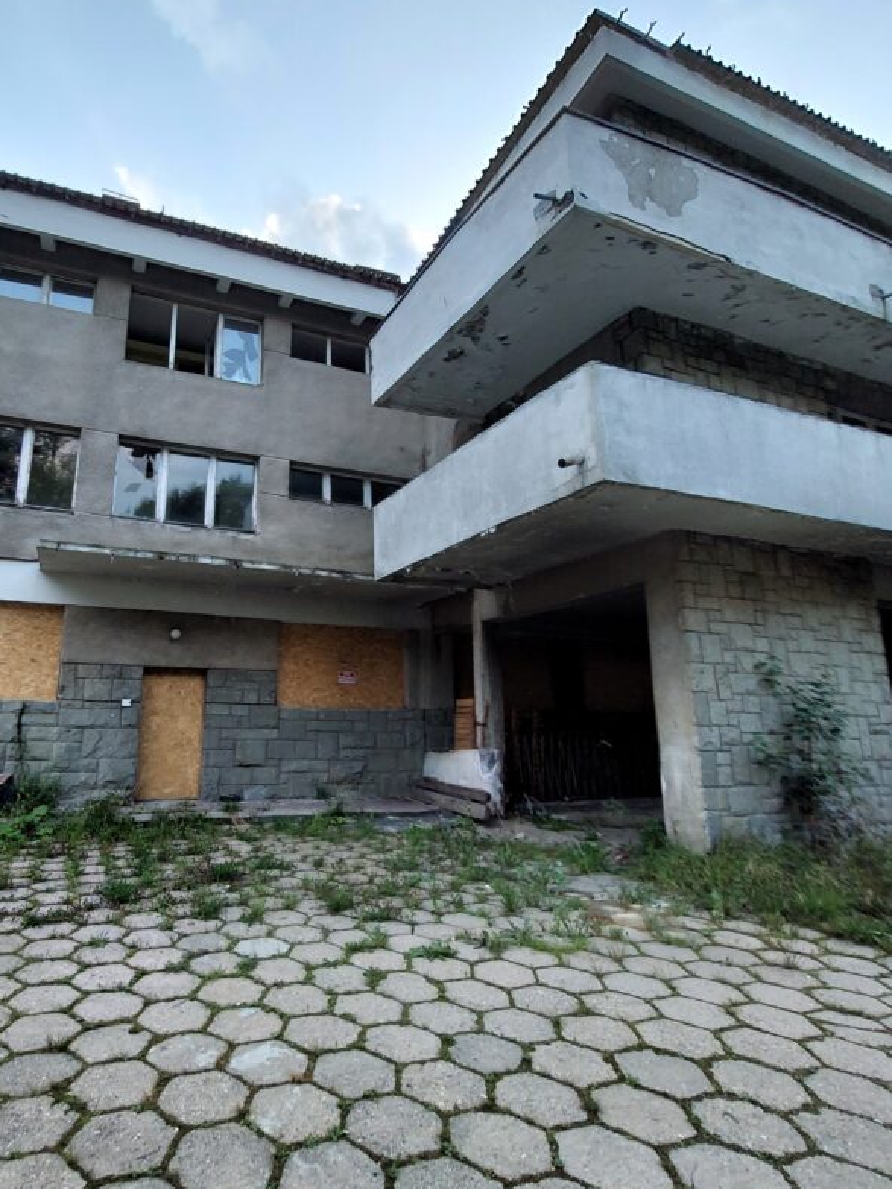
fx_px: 584
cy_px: 576
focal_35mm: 17
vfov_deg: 91.0
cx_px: 313
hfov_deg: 72.9
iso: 80
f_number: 2.2
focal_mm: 1.74
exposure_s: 1/100
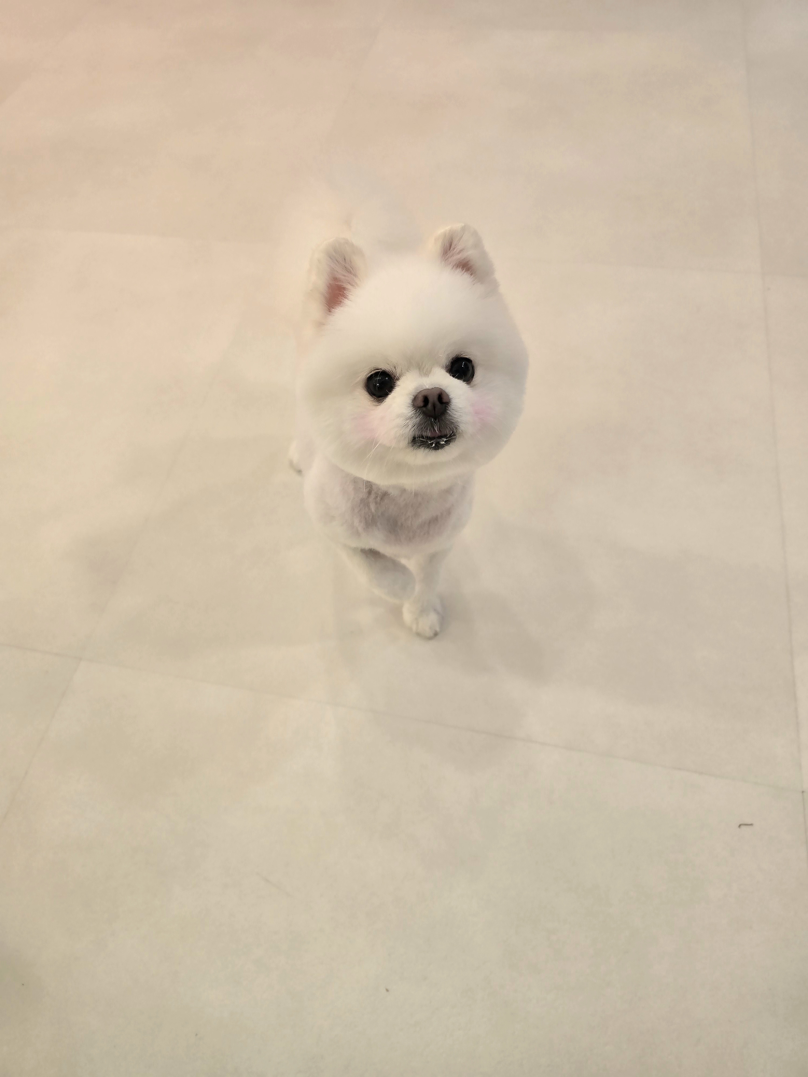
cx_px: 404
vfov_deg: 73.9
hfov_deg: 58.9
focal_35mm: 23
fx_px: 716
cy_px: 538
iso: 80
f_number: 1.7
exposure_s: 1/120
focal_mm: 6.3
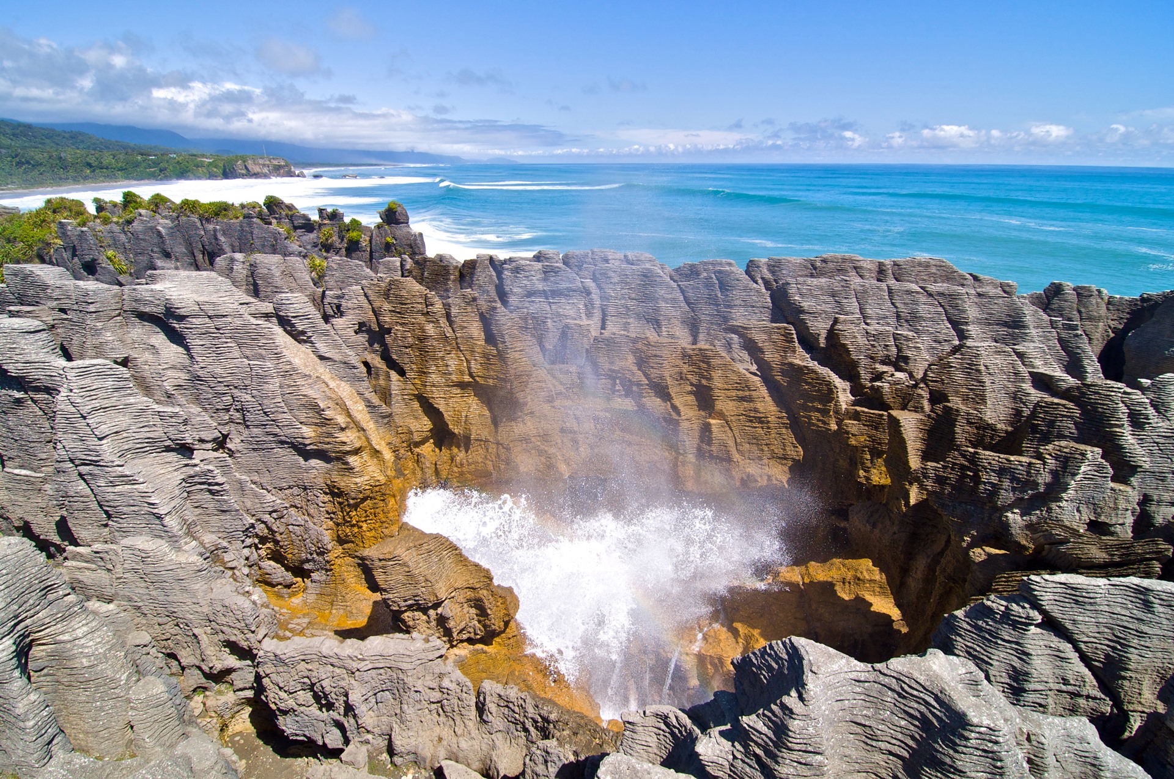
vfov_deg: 71.9
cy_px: 390
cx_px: 587
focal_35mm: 16
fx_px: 537
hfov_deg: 95.1
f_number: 6.3
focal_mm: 11
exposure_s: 1/1600
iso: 400
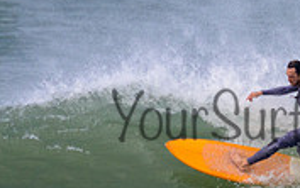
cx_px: 286
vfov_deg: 0.5
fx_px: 21875
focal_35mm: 2673
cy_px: 101
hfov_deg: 0.8
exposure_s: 1/2000
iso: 1000
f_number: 11
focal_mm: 800
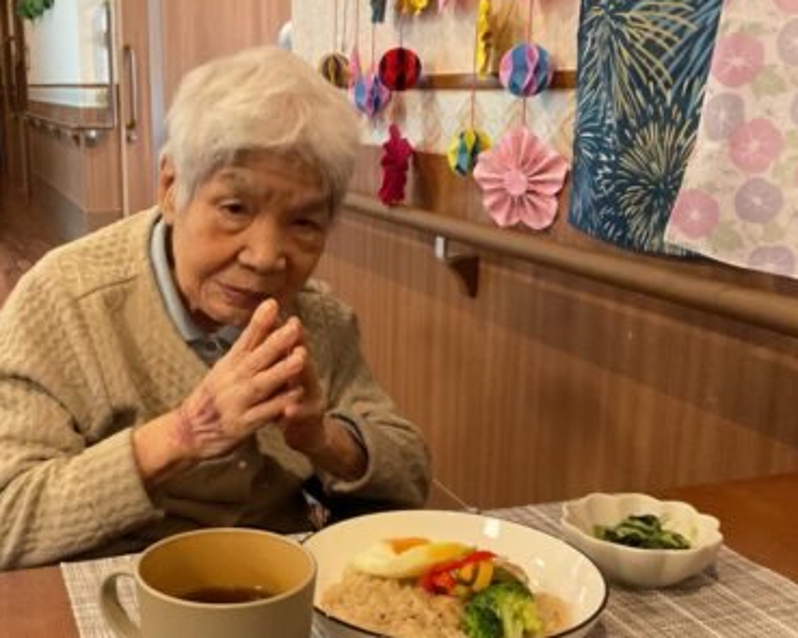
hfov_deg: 39.8
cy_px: 363
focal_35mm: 46
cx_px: 260
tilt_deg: -13.1
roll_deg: +0.0
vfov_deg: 32.7
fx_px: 1086
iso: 250
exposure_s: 1/60
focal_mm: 3
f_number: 1.8
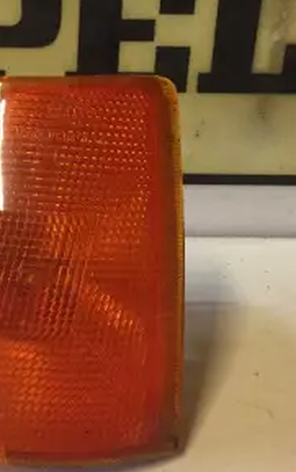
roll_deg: -3.5
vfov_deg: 39.5
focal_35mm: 51
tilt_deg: -28.5
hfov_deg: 24.9
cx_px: 49
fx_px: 657
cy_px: 255
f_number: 2.2
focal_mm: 4.15
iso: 250
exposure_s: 1/33
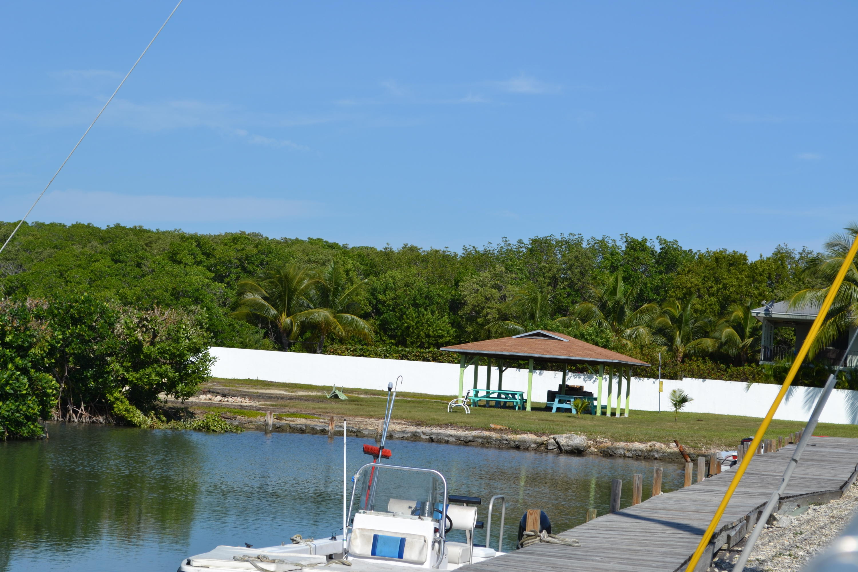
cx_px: 429
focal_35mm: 82
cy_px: 286
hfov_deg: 24.6
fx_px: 1966
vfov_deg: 16.6
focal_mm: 55
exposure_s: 1/320
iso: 100
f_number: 9
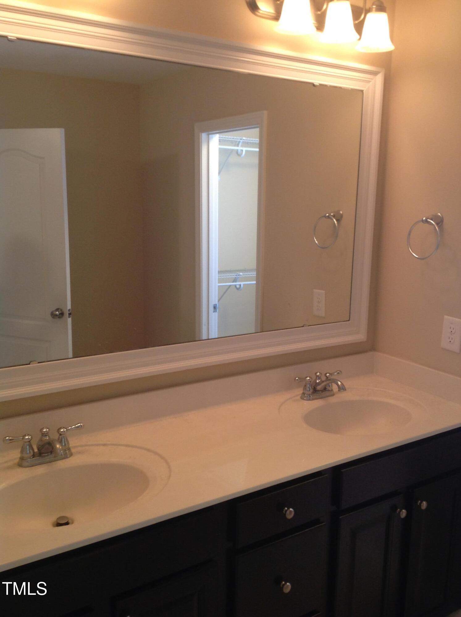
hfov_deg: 40.6
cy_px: 308
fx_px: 623
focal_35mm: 35
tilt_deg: -8.2
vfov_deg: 52.7
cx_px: 230
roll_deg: -1.3
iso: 80
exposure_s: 1/15
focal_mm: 4.28
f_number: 2.4
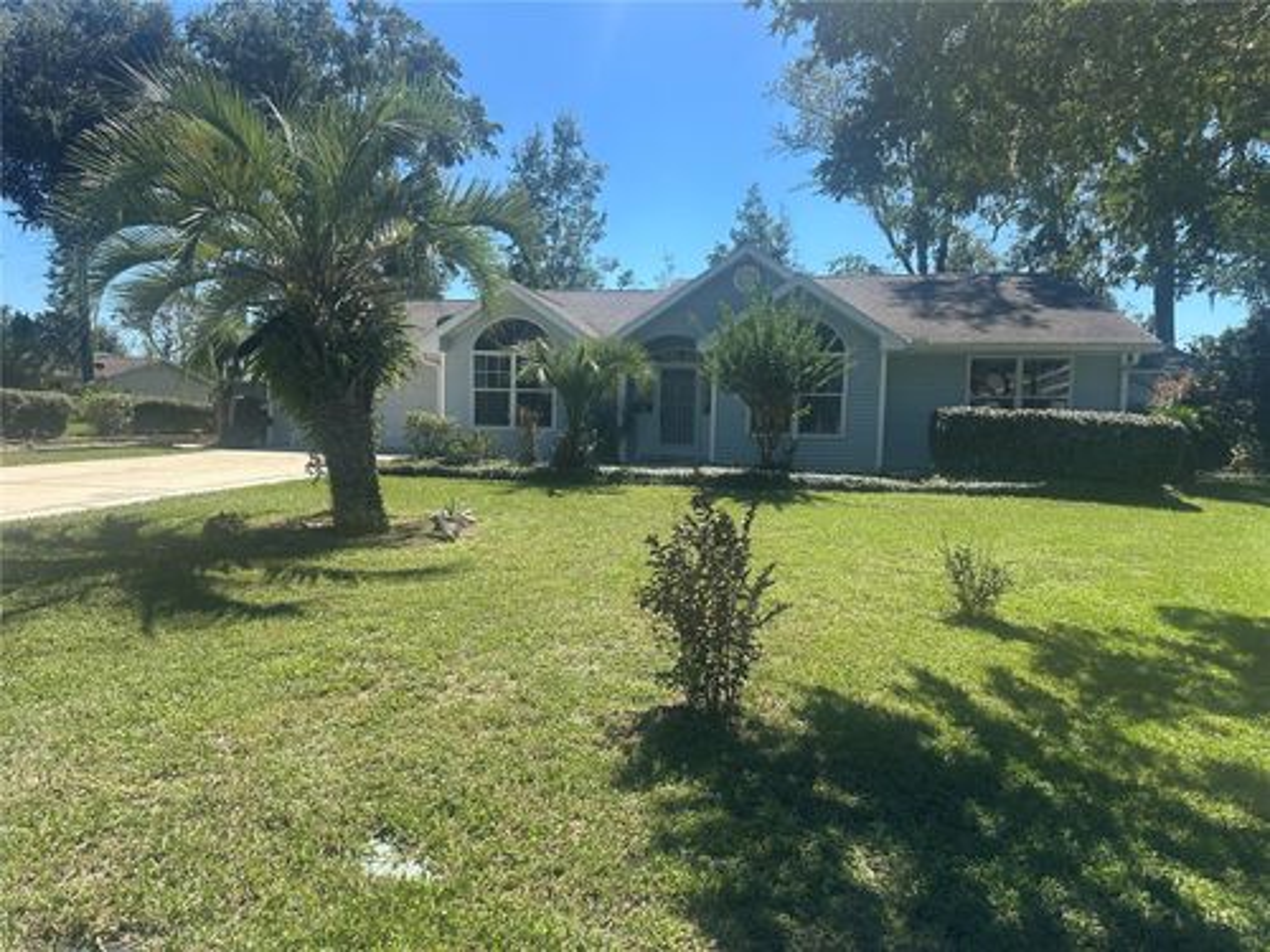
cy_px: 476
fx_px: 881
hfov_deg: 71.6
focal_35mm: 24
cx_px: 635
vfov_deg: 56.8
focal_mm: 6.86
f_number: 1.78
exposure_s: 1/2660
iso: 80
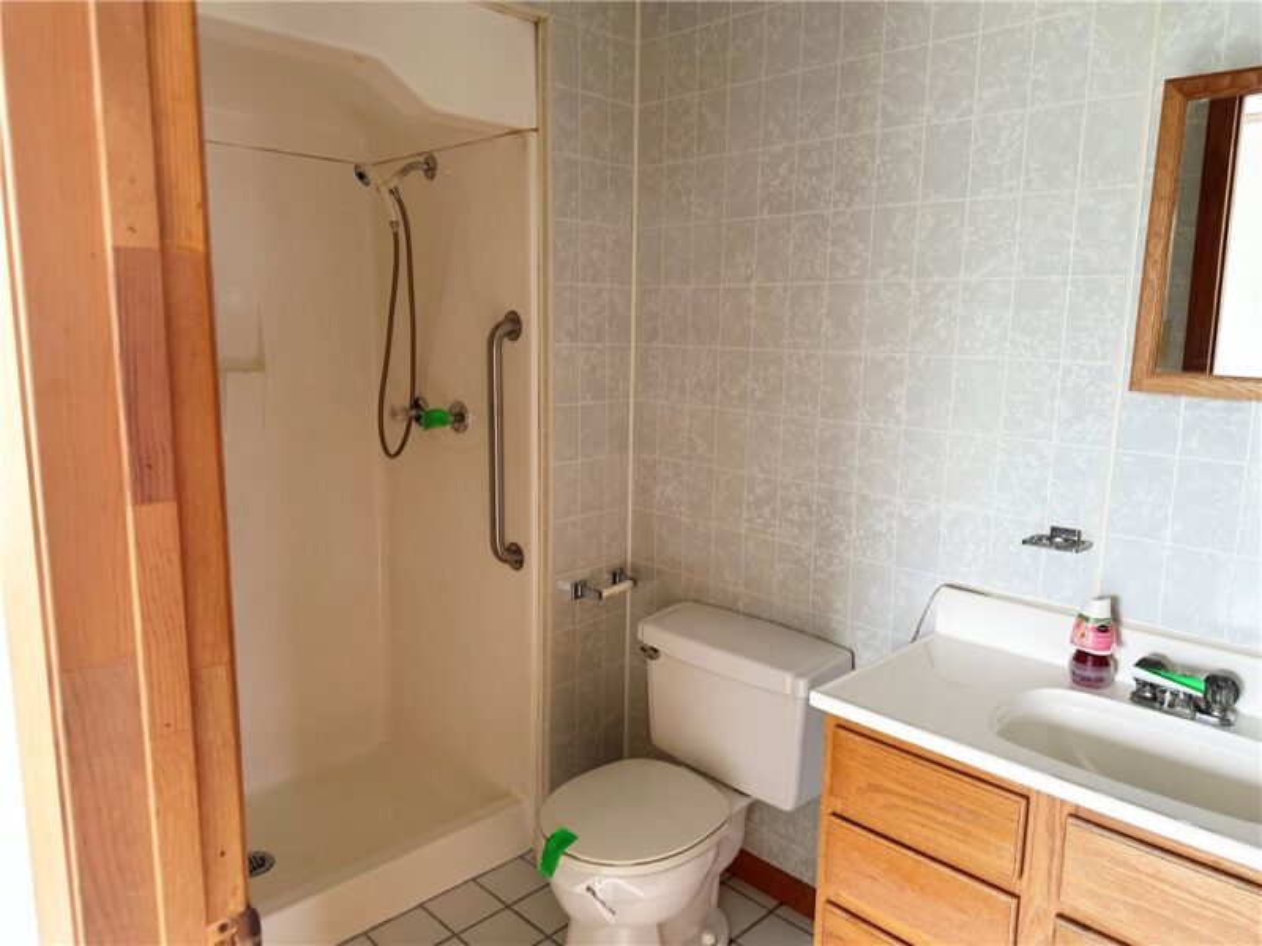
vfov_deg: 56.8
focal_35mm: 24
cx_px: 631
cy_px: 473
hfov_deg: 71.6
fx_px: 875
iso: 320
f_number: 1.78
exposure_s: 1/60
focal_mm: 6.86
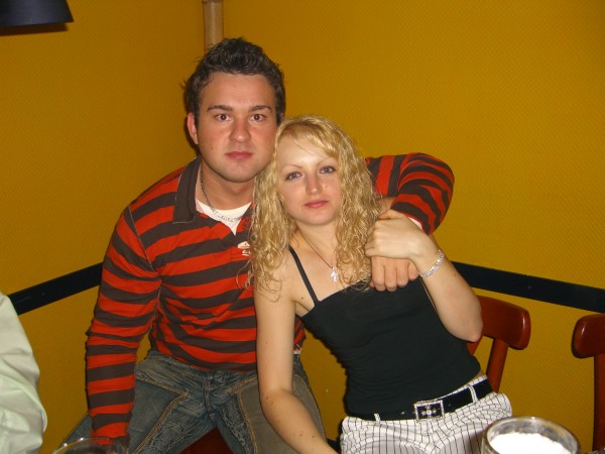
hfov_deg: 49.0
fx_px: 664
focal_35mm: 38
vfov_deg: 37.7
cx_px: 302
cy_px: 227
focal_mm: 7.9
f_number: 2.8
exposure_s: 1/60
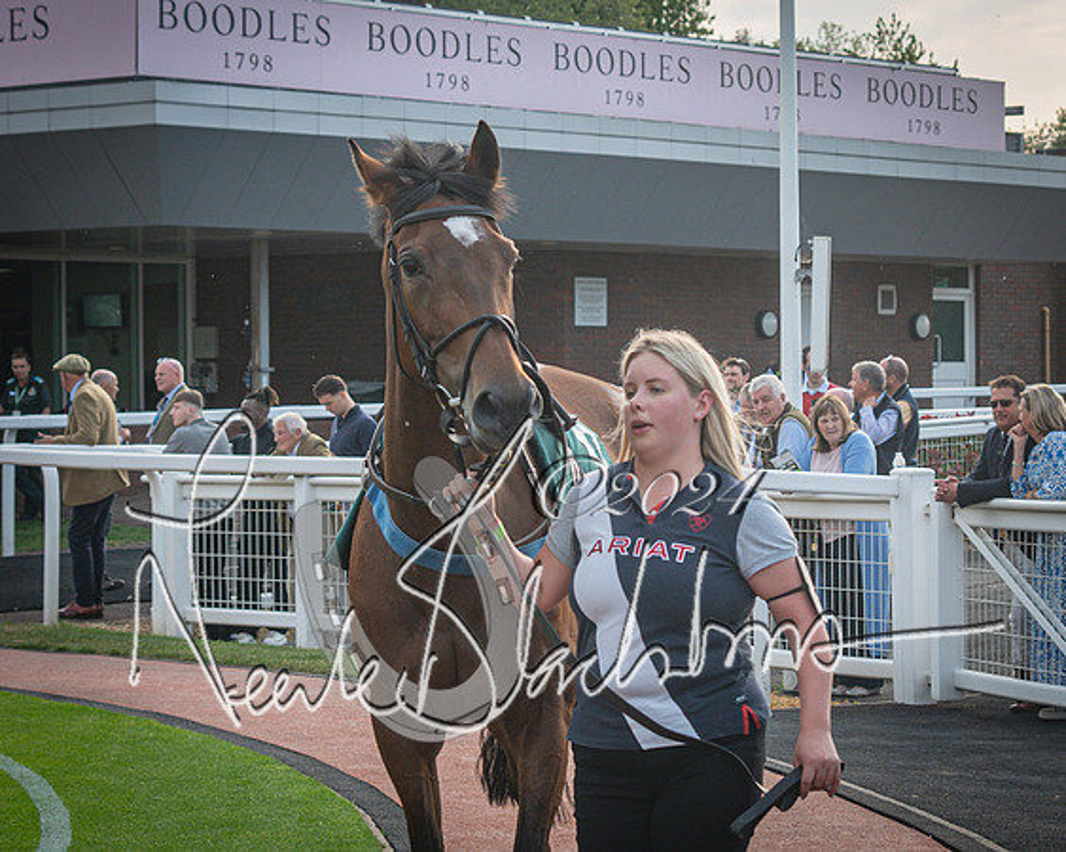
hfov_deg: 17.4
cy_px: 423
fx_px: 3471
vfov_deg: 14.0
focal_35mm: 110
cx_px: 770
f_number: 5
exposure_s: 1/500
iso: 200
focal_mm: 50
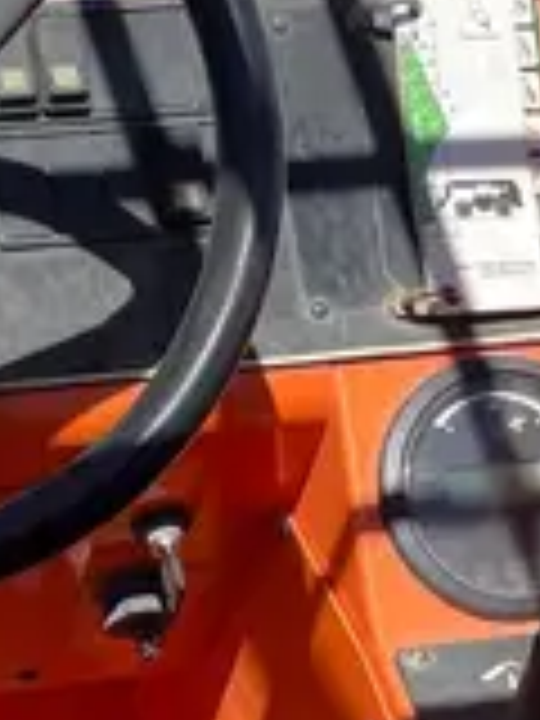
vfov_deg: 16.1
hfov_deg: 12.4
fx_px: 2475
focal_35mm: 119
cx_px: 108
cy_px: 803
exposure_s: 1/2451
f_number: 1.6
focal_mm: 4.2
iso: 32
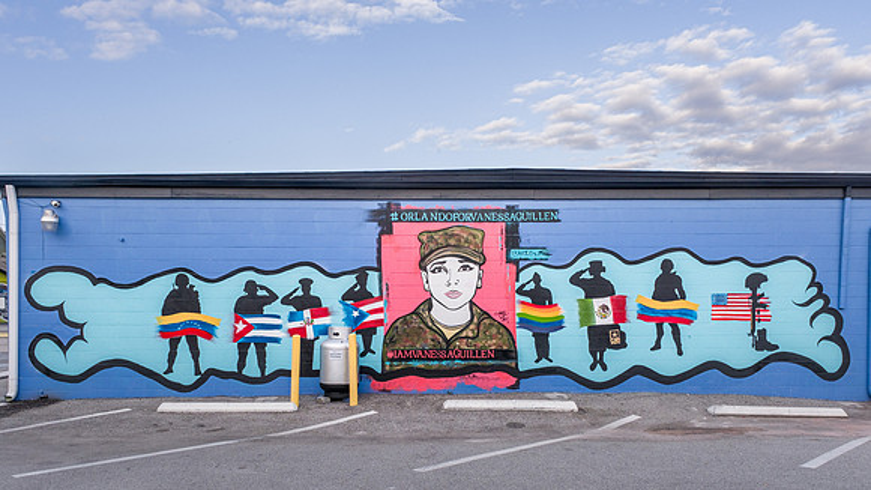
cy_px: 332
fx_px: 663
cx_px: 444
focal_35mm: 29
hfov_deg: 66.6
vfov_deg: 40.0
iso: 320
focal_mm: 16
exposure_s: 1/125
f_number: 8
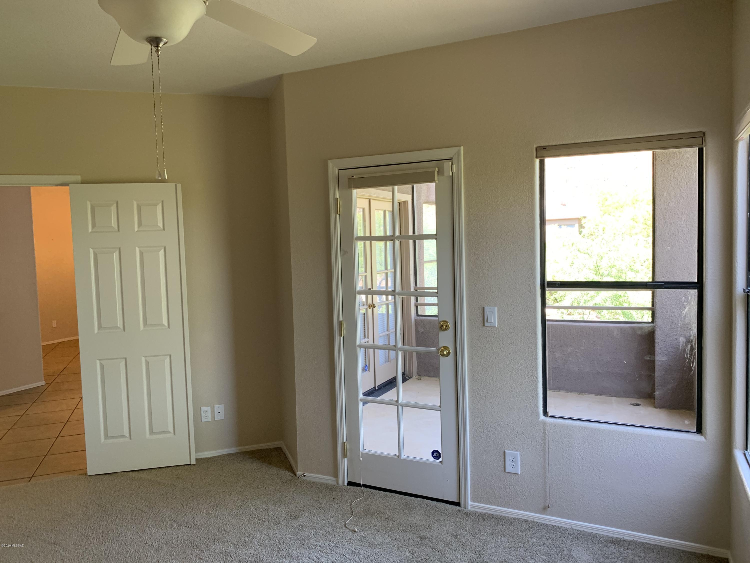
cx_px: 375
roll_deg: +1.9
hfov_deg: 67.3
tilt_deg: -2.2
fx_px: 563
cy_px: 282
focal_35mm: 26
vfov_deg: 53.1
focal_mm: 4.25
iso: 80
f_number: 1.8
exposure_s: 1/121
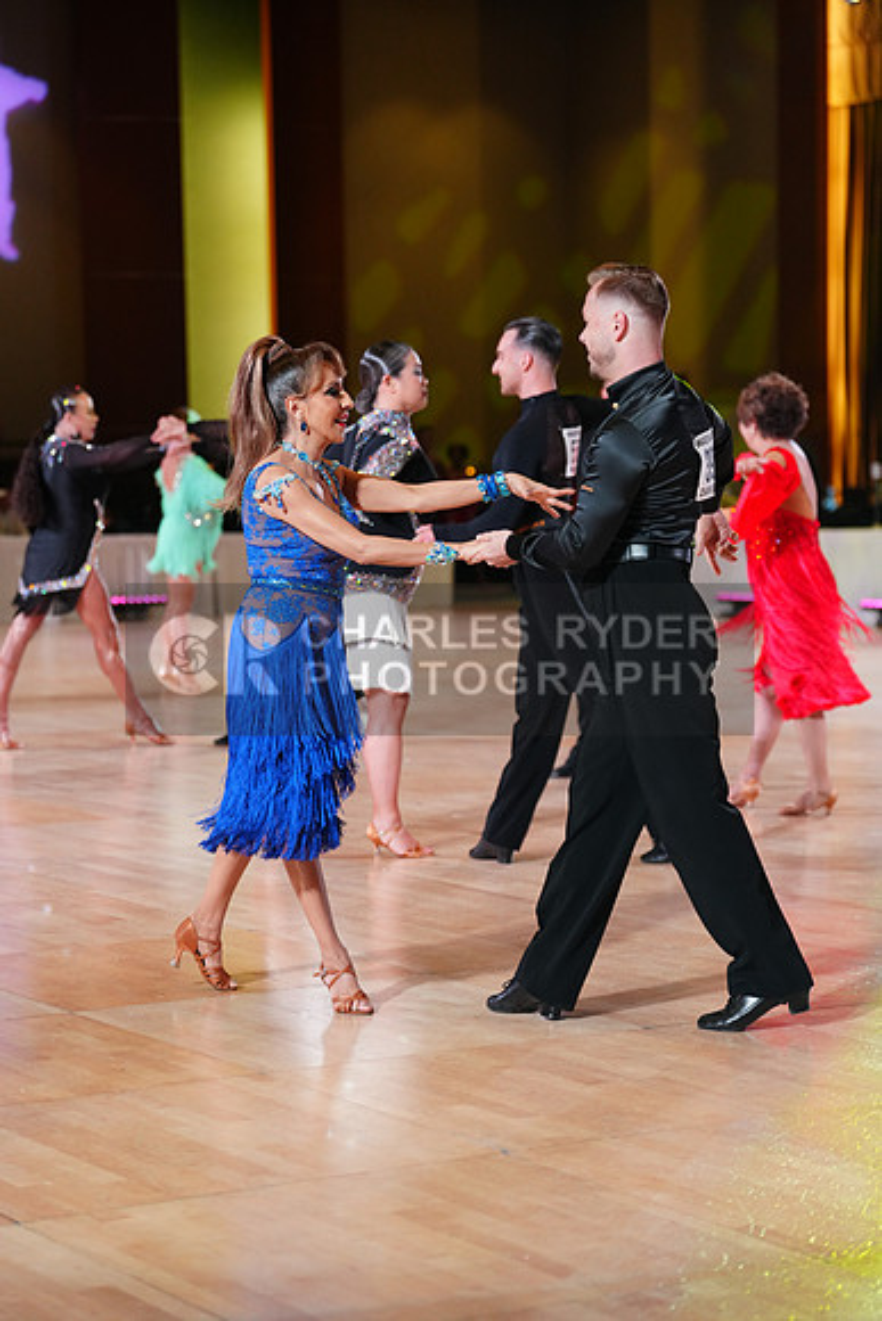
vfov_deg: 23.1
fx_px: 3232
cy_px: 660
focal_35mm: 88
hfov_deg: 15.5
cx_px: 441
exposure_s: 1/400
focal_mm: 88
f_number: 2.8
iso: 2000
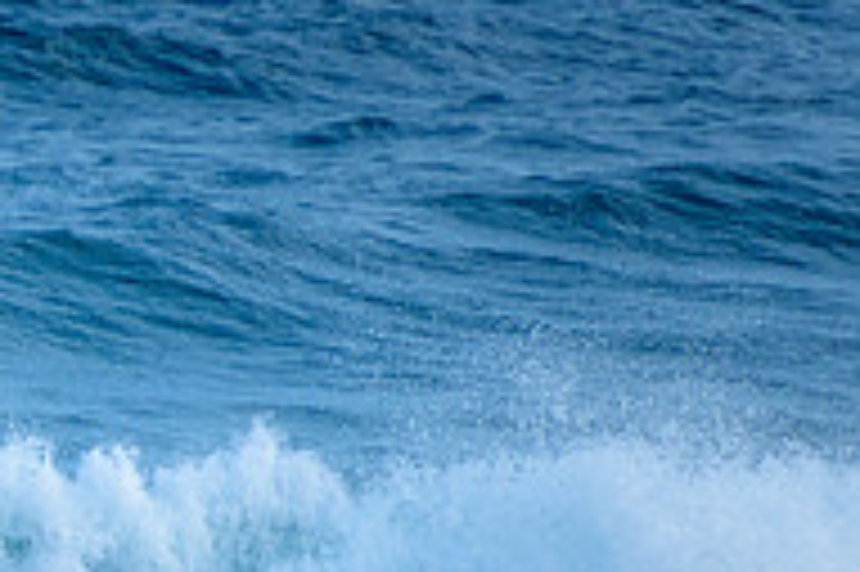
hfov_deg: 1.4
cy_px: 408
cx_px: -575
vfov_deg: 0.9
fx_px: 35611
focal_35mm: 1492
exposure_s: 1/1250
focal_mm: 400
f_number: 5.6
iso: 450
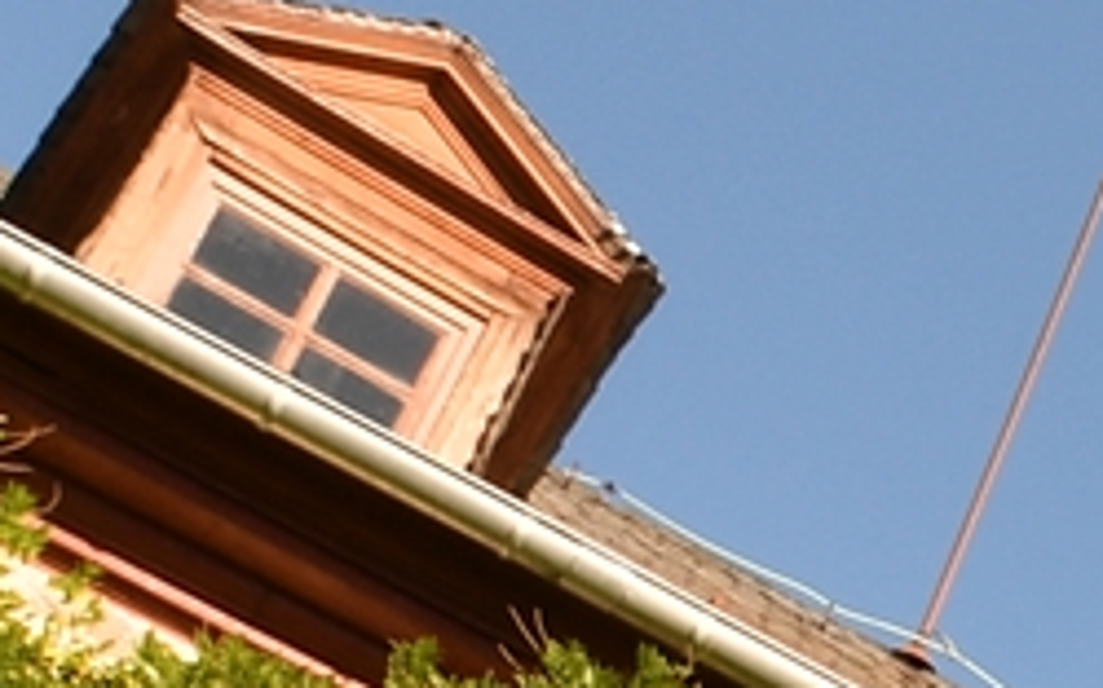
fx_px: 6340
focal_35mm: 211
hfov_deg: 7.9
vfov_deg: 5.7
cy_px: 2161
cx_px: 3763
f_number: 14
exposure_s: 1/50
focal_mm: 18
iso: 100
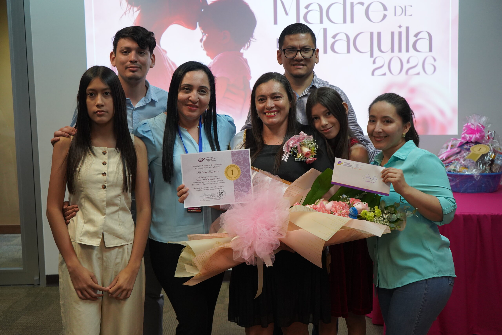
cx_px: 251
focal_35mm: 43
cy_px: 168
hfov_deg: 45.4
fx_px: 600
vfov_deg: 31.2
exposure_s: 1/160
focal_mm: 43
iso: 2500
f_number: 4.5
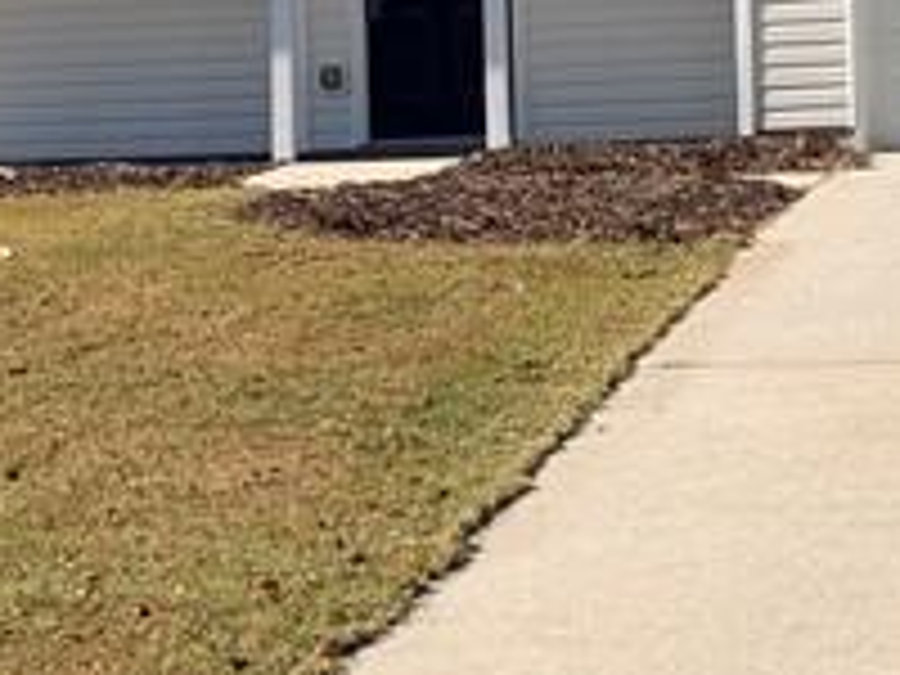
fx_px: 3198
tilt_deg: +1.0
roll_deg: +1.3
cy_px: 238
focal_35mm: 123
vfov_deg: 12.0
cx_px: 675
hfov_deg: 15.9
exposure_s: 1/6173
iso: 80
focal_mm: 6.76
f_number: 1.78
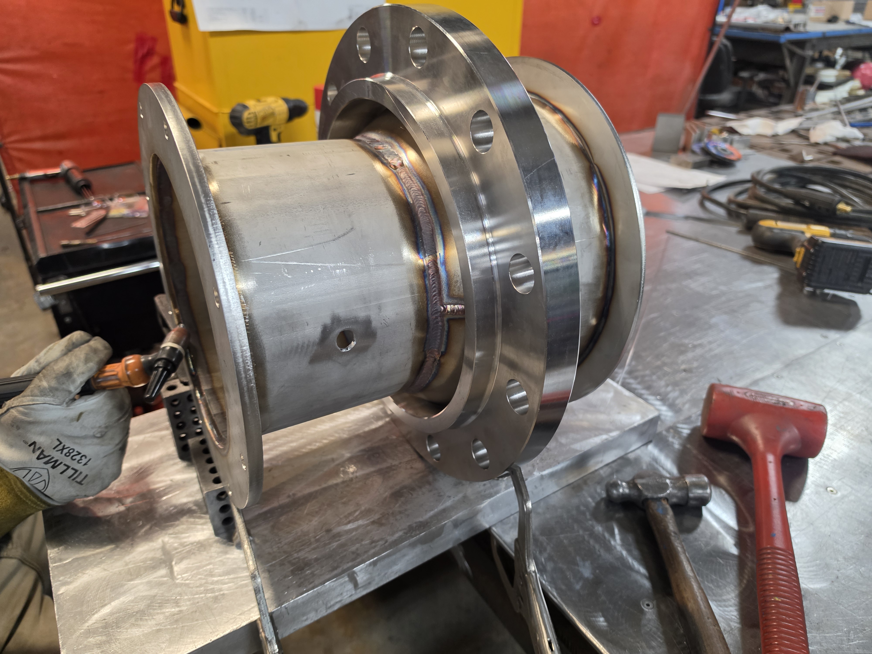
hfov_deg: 73.9
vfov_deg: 58.9
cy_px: 327
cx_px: 436
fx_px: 579
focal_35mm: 23
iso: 250
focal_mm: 6.5
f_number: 1.4
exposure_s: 1/120
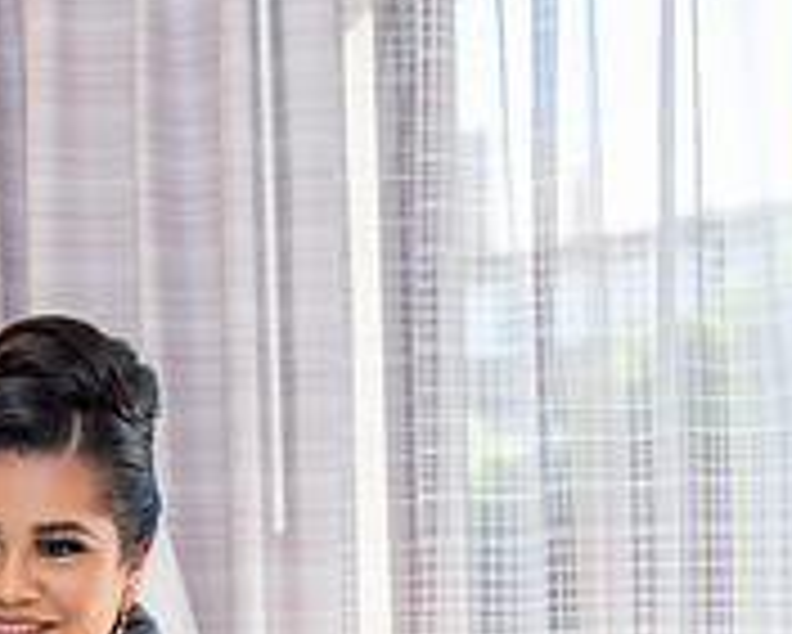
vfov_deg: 13.4
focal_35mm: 111
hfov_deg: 16.2
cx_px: -283
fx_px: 2603
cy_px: 815
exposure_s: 1/250
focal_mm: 32
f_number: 3.5
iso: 500
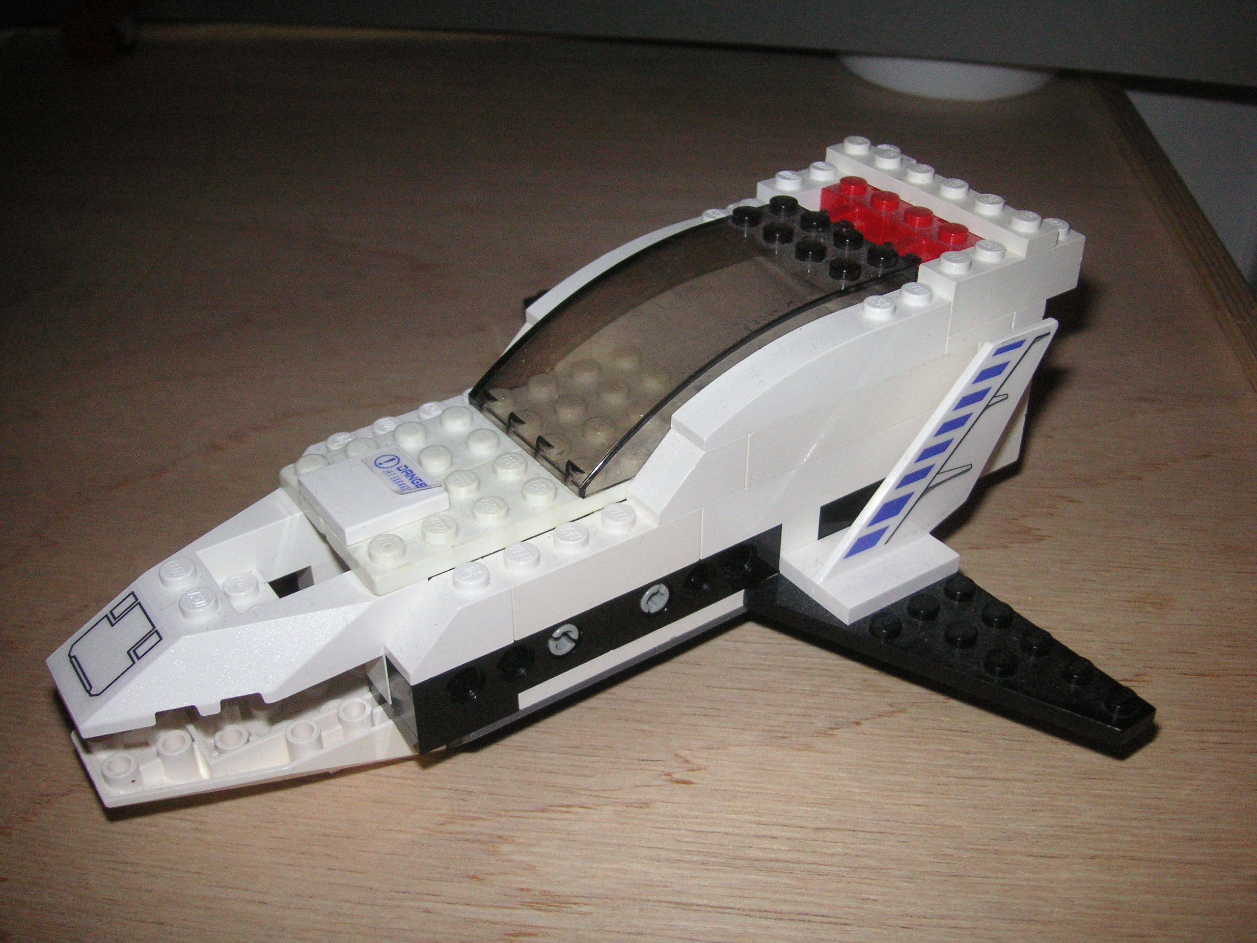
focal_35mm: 37
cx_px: 628
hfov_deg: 50.1
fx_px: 1344
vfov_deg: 38.7
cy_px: 472
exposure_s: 1/180
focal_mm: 6.1
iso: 160
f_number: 6.7
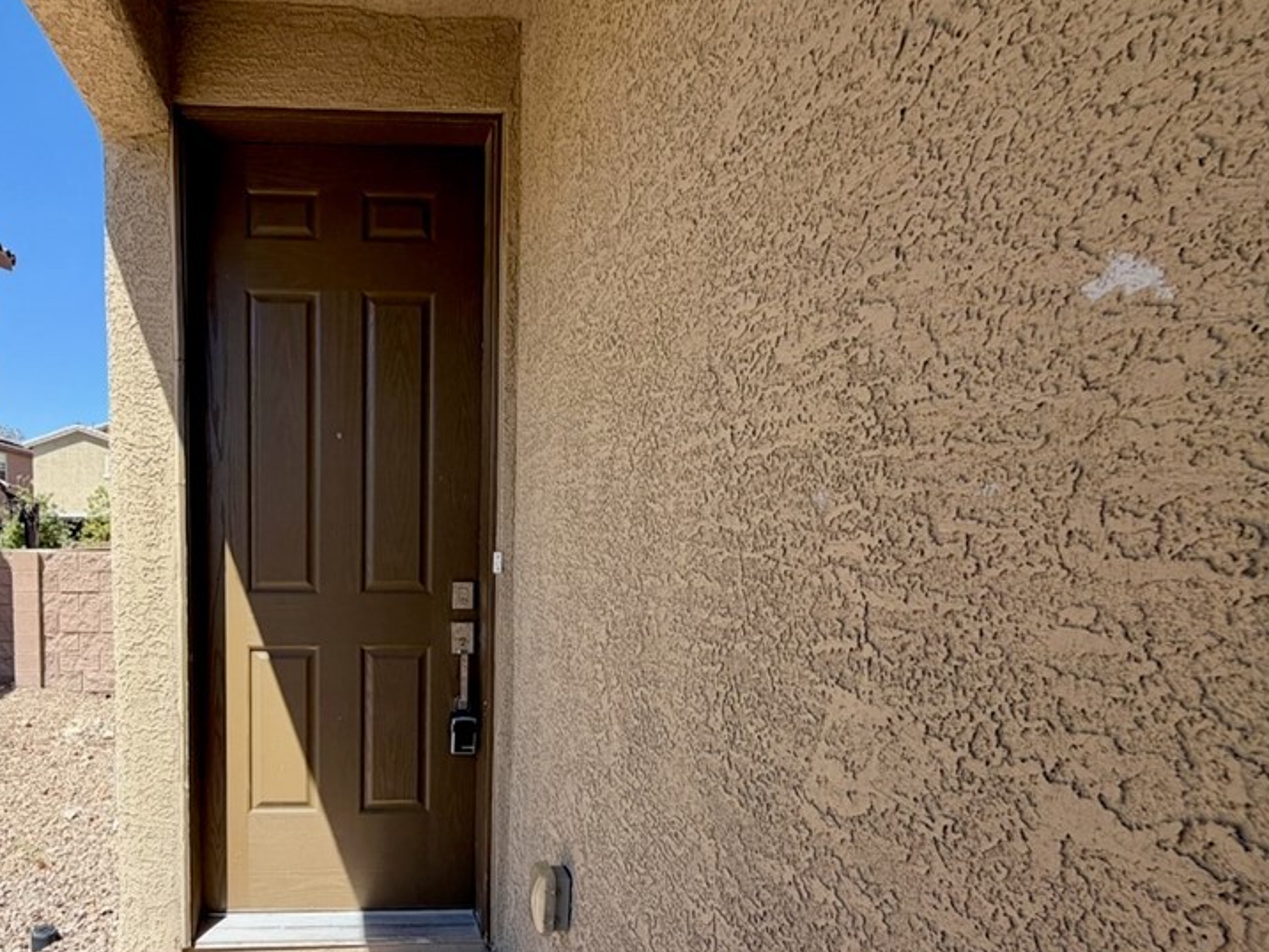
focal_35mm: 20
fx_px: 733
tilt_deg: -3.4
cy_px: 580
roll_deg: -0.2
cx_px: 384
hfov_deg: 78.0
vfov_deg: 65.2
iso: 40
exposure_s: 1/701
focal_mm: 2.22
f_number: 2.2
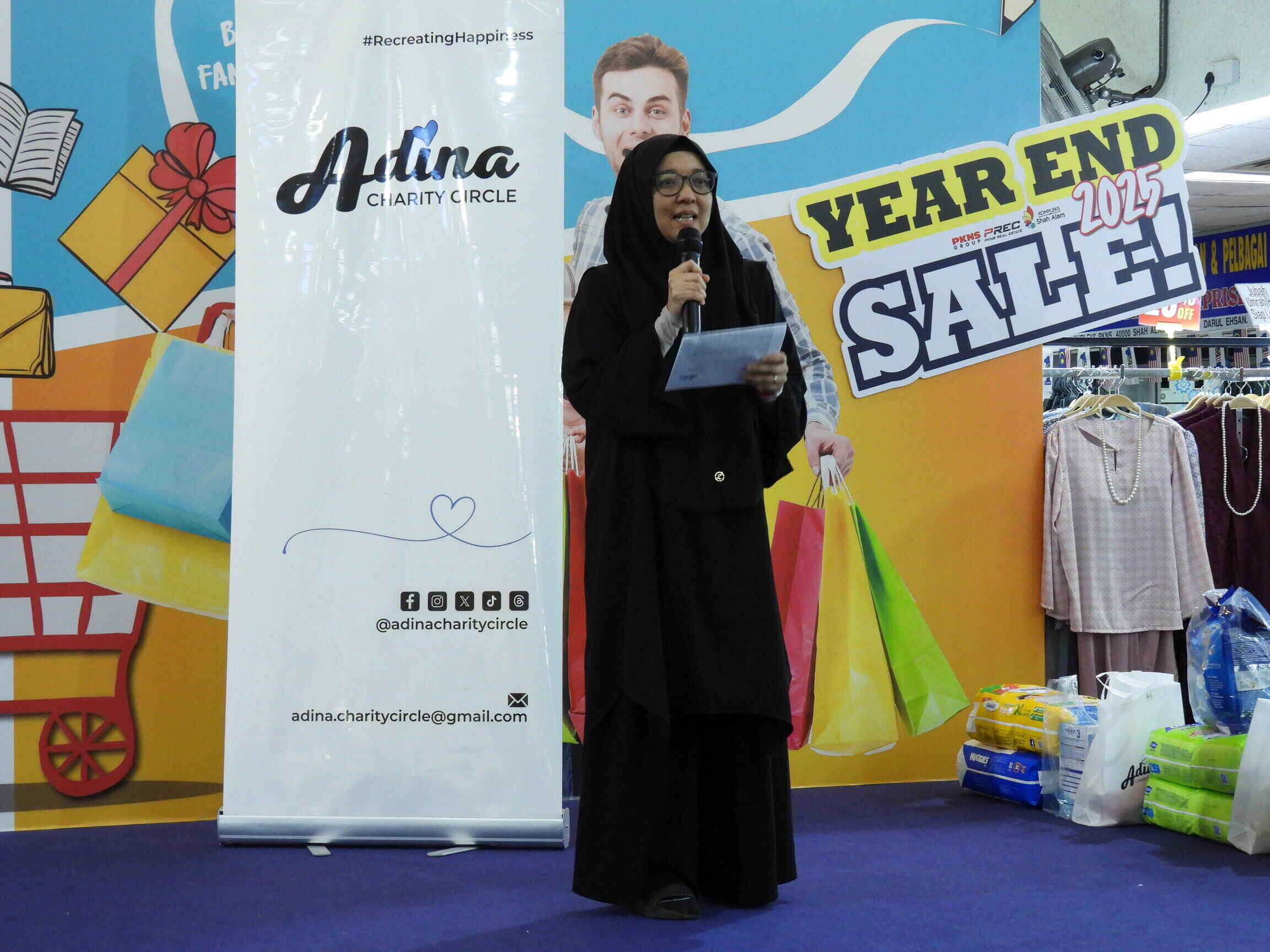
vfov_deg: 21.0
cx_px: 635
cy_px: 476
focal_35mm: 70
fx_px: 2568
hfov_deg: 27.8
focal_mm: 12.5
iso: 720
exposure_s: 1/60
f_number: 3.5
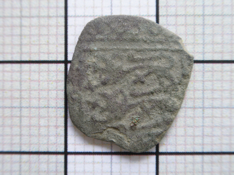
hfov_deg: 36.8
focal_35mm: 52
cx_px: 117
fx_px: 351
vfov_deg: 28.0
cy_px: 88
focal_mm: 9.1
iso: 80
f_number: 4.3
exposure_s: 1/40
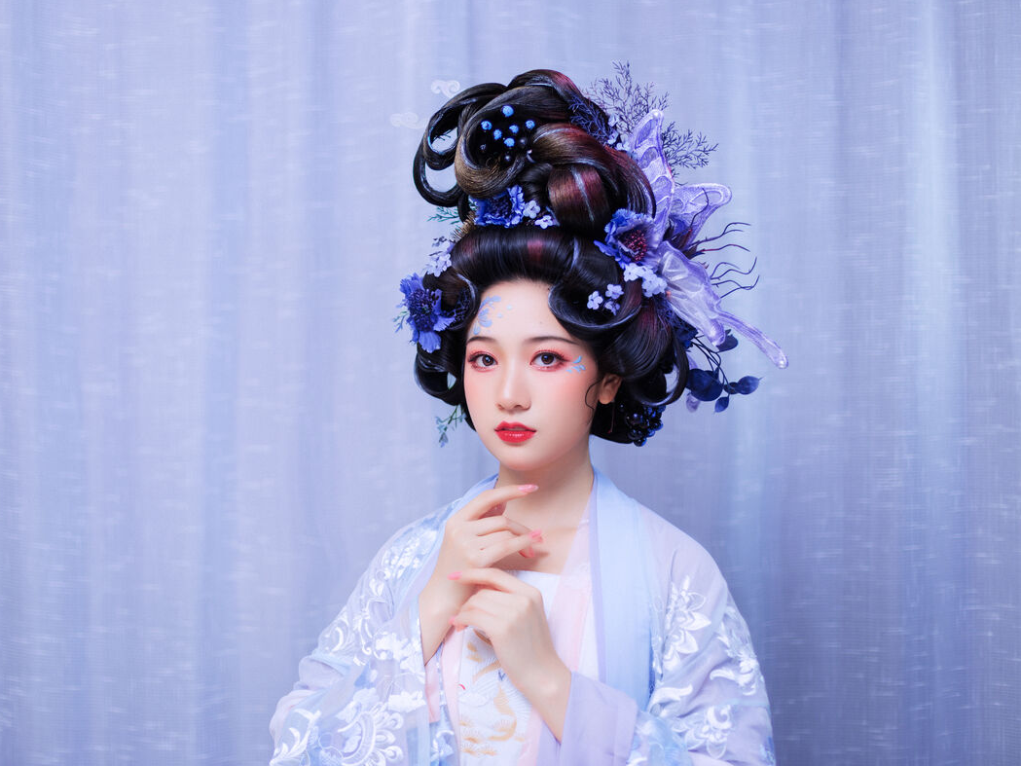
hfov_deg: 34.9
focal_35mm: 55
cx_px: 439
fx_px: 1622
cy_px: 378
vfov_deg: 26.6
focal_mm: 50
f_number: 1.8
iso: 100
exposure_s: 1/125
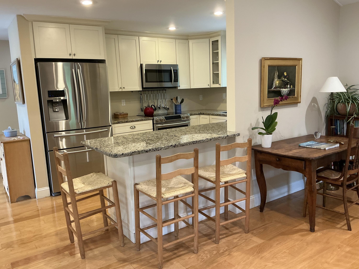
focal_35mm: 28
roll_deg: +3.2
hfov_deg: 63.4
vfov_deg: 49.7
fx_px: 290
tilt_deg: -9.5
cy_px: 134
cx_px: 180
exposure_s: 1/60
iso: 125
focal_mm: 3
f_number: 1.8
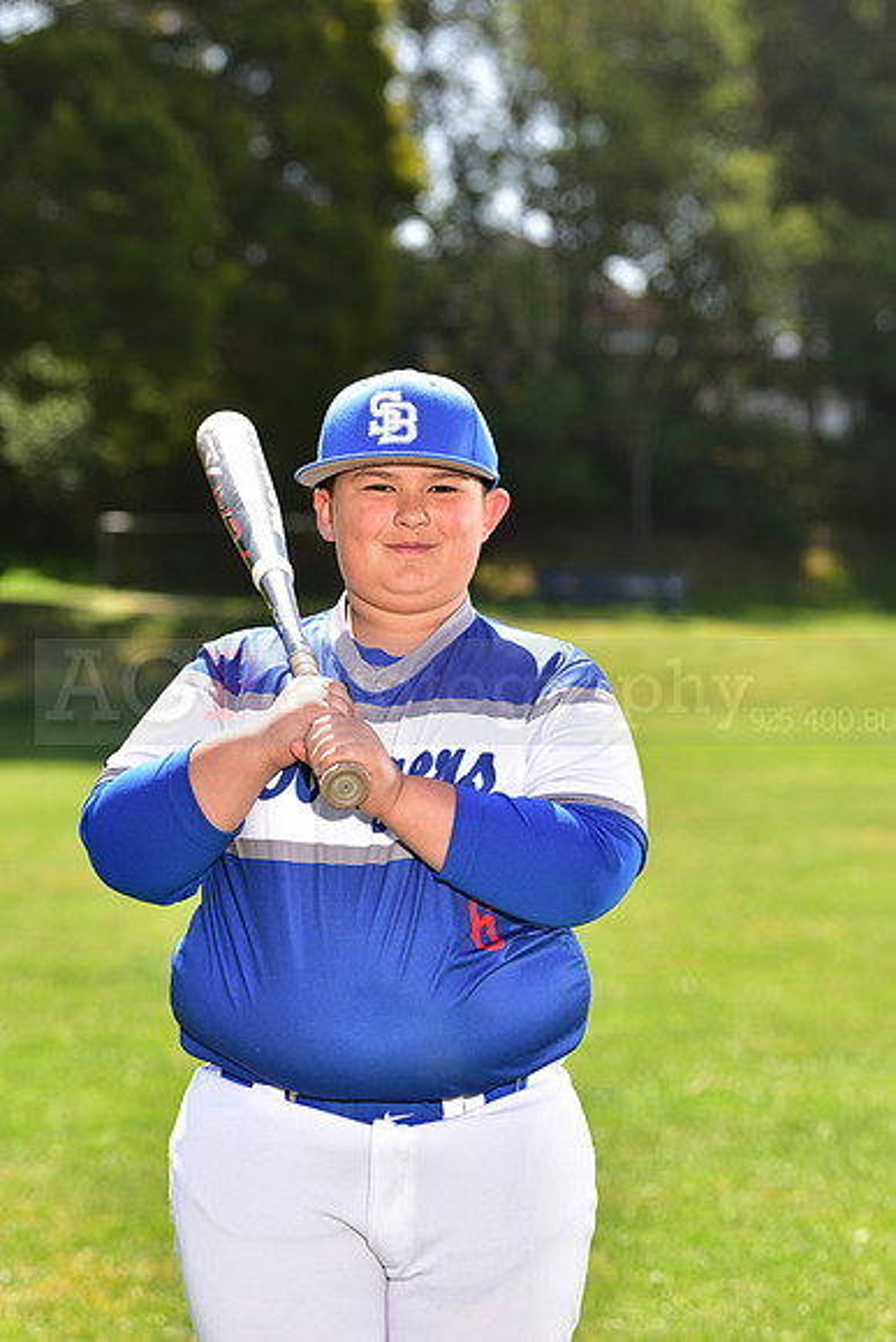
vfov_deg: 17.6
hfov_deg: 11.8
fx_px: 4328
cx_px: 448
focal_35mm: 116
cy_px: 671
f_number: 5
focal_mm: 116
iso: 80
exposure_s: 1/200
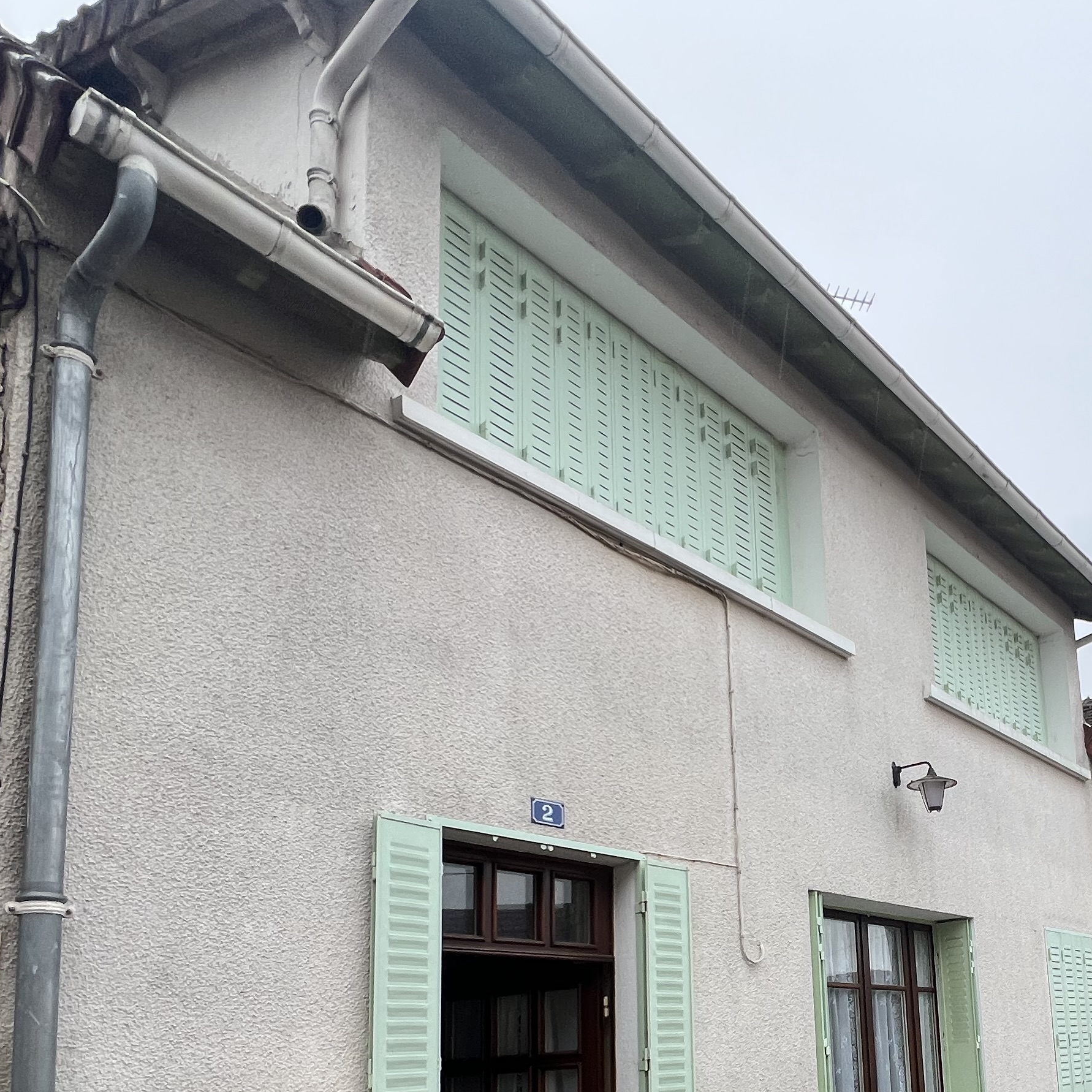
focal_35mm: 26
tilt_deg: +9.8
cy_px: 906
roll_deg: +3.8
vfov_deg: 55.6
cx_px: 878
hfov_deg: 56.4
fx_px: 928
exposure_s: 1/99
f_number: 1.8
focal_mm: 1.57
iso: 40
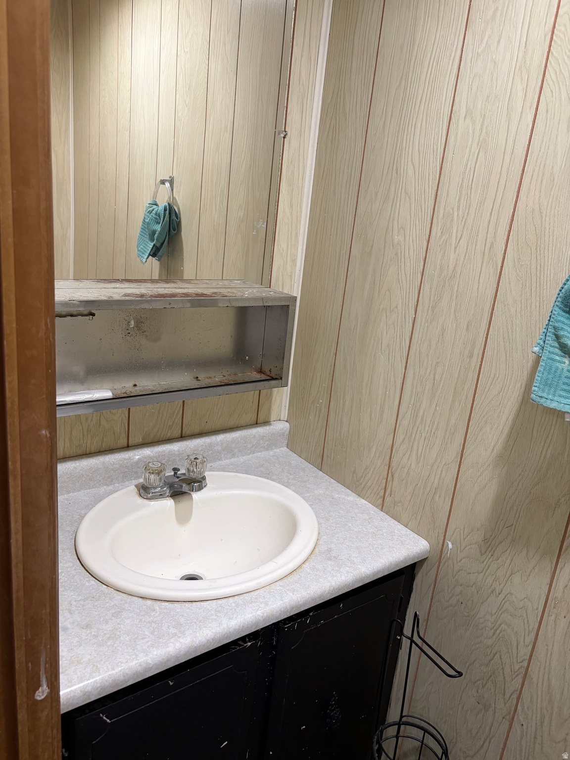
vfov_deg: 67.3
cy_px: 380
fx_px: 571
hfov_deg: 53.1
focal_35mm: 26
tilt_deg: -16.7
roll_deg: -6.0
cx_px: 285
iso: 160
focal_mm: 5.96
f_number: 1.6
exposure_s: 1/60
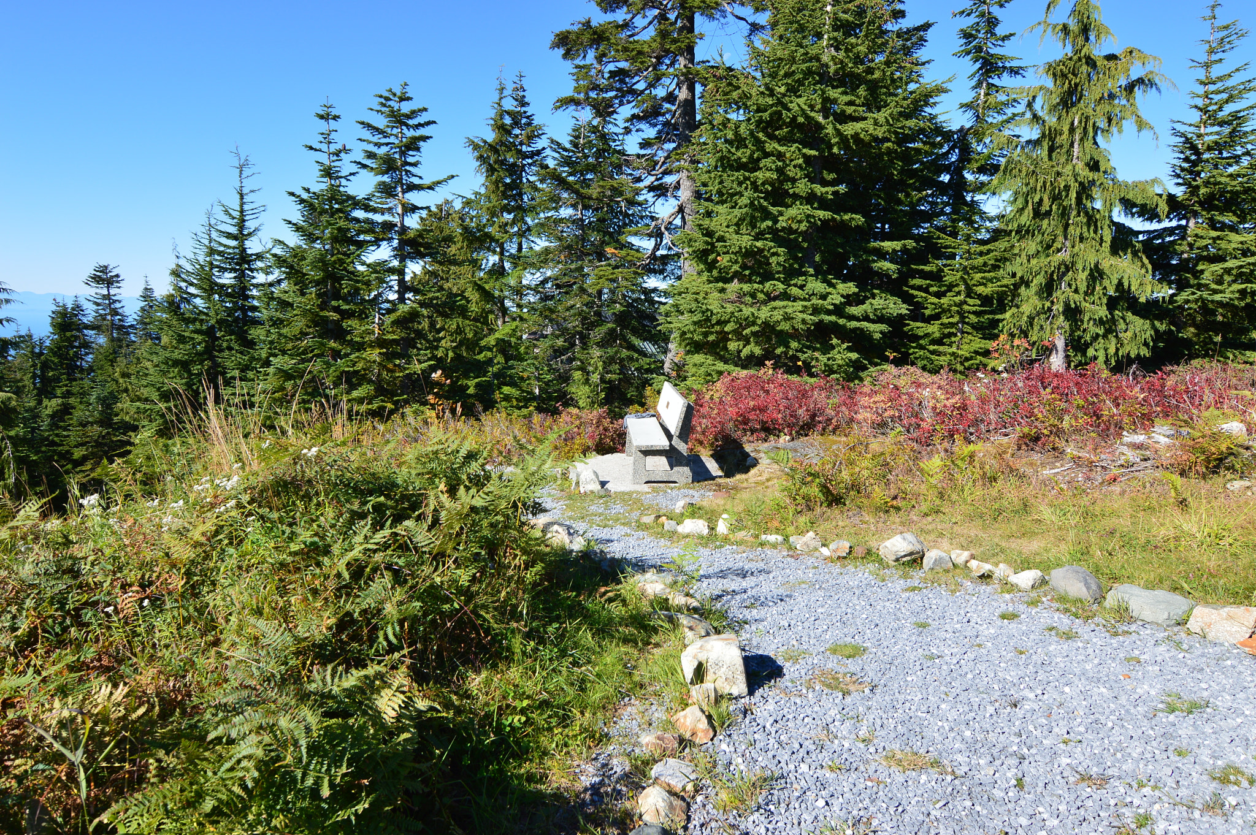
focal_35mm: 21
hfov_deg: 81.2
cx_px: 628
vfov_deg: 59.4
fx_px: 732
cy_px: 418
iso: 100
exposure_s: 1/160
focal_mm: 14
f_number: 8
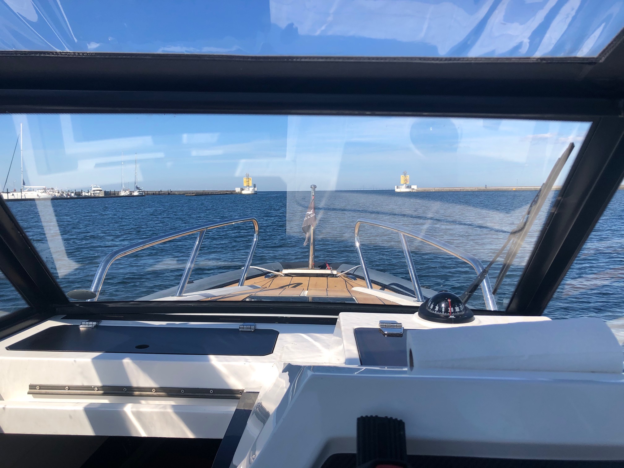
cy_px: 234
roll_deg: +1.2
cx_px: 312
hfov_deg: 63.4
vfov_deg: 49.7
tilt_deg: -4.5
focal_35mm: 28
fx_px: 505
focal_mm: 4
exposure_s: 1/2208
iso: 20
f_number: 1.8
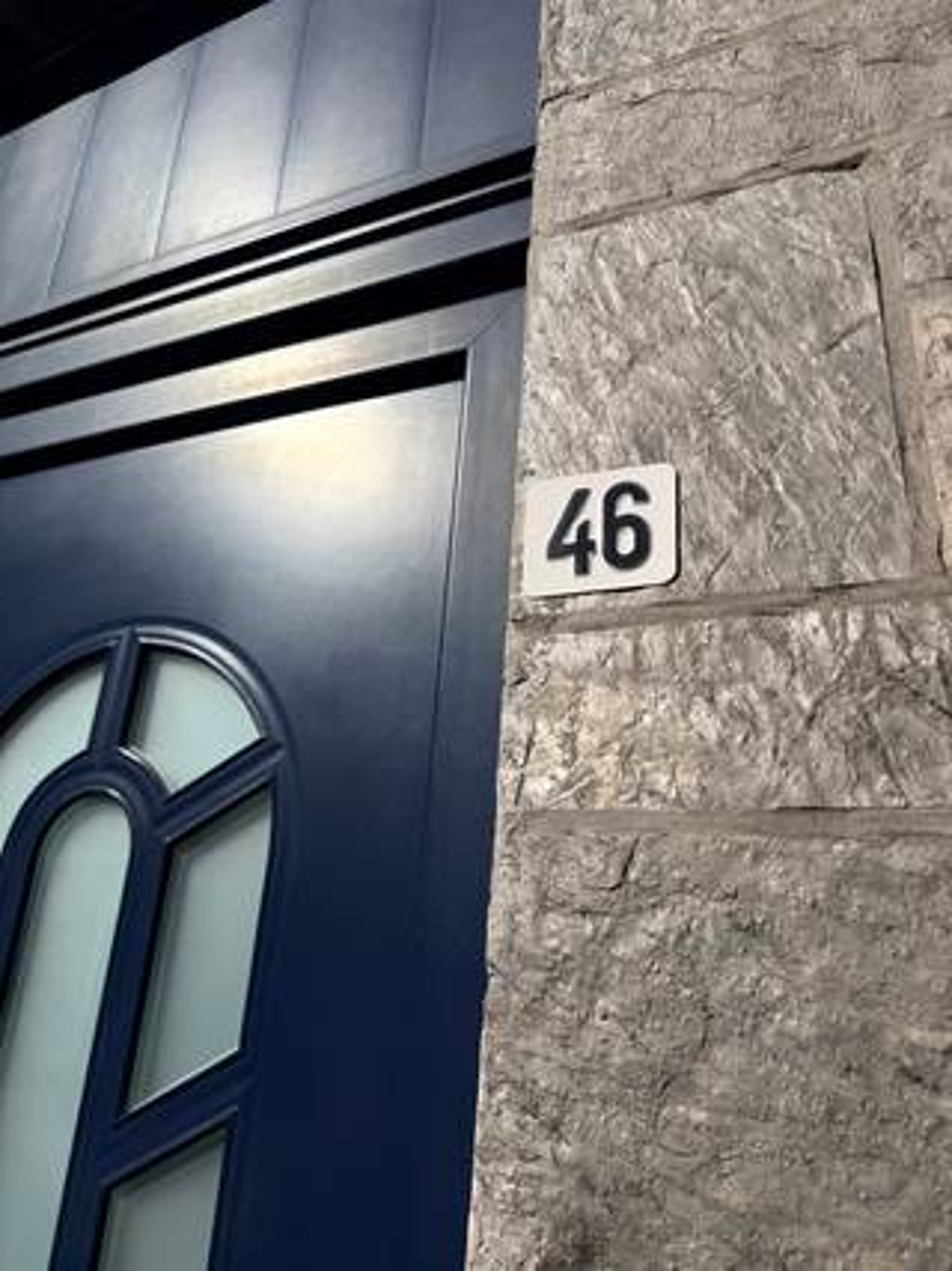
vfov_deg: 71.6
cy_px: 636
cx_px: 476
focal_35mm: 24
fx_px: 880
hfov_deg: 56.8
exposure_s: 1/11905
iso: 80
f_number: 1.78
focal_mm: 6.76
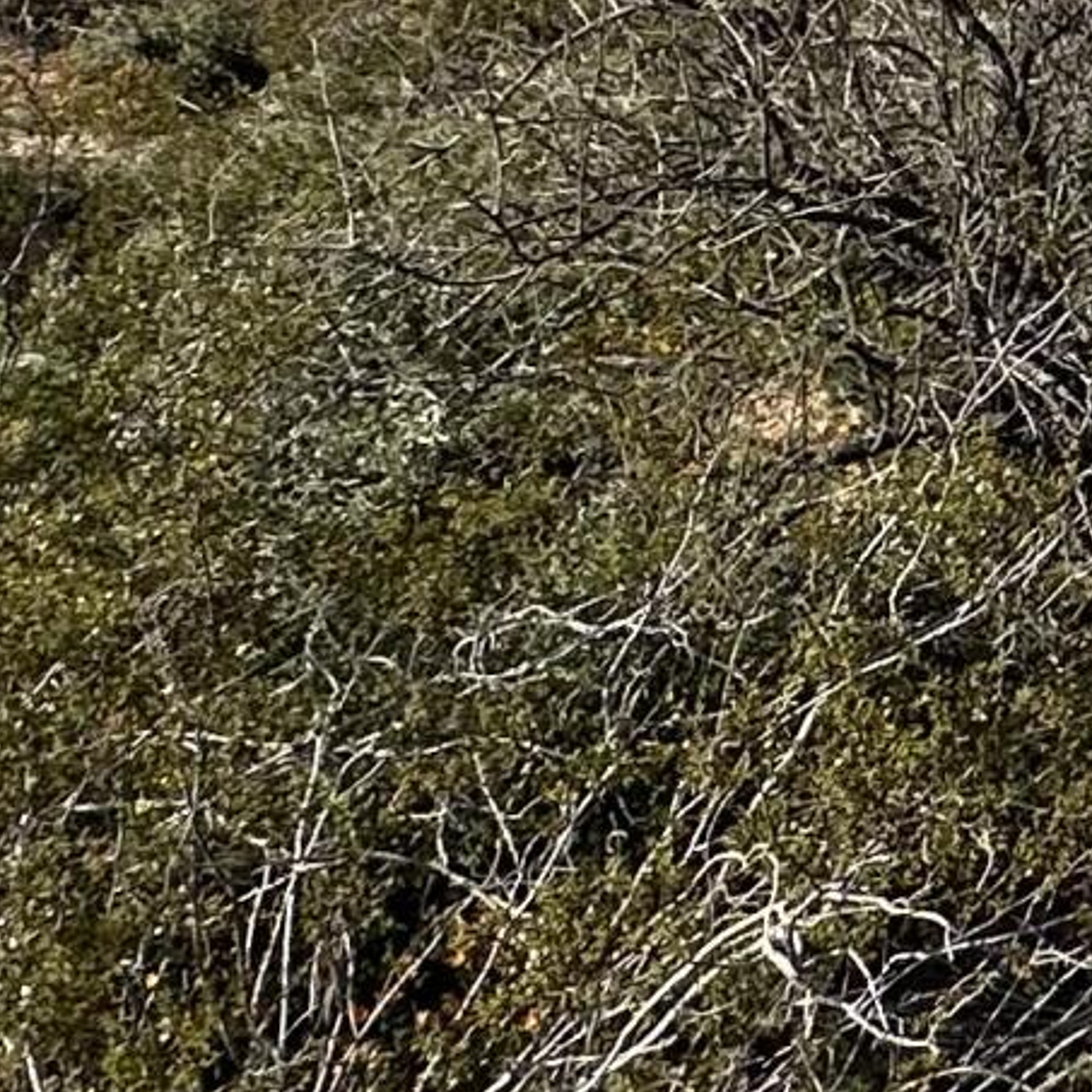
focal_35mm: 82
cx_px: 2613
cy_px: -685
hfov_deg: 14.3
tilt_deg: +5.6
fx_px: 2927
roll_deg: +0.0
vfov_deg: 18.1
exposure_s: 1/2506
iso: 50
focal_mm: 2.22
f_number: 2.2
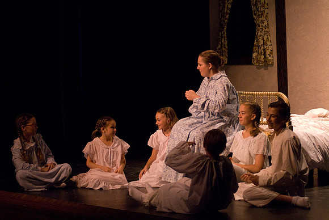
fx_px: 1098
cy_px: 110
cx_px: 164
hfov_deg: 17.0
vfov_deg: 11.4
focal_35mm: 120
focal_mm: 80
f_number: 2.8
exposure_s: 1/160
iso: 1600
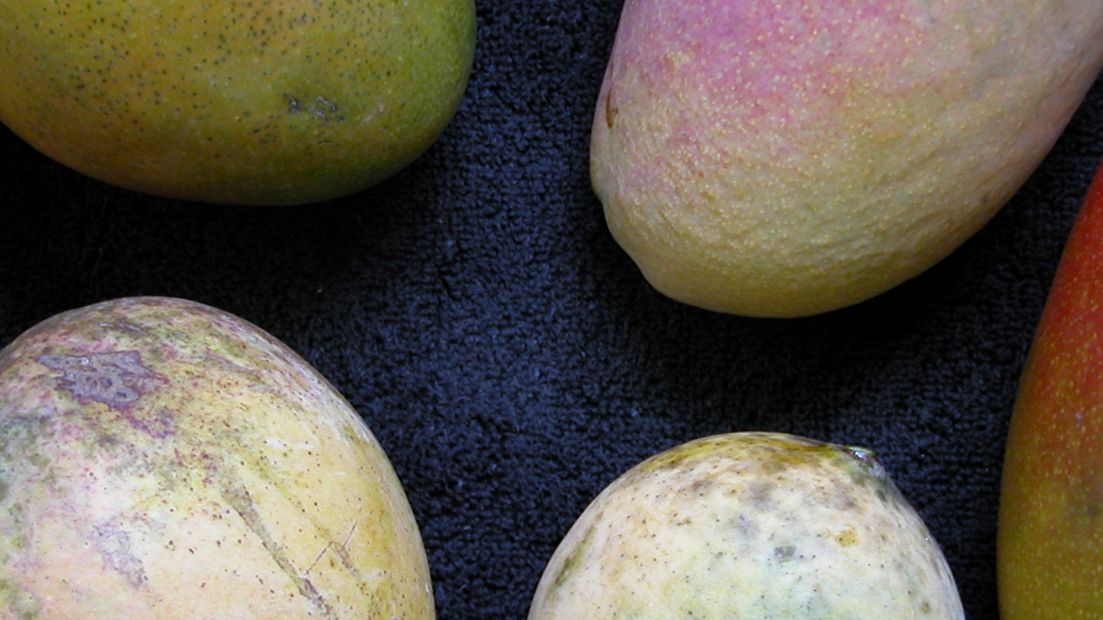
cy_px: 340
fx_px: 3275
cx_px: 527
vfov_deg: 10.8
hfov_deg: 19.1
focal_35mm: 112
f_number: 3
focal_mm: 12.7
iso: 100
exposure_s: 1/21.4
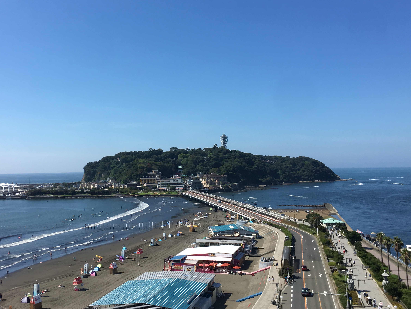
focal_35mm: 39
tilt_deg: +7.1
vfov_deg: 36.7
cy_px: 122
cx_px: 175
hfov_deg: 47.7
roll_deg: +0.7
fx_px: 463
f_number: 2.2
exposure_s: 1/1876
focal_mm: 4.15
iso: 25
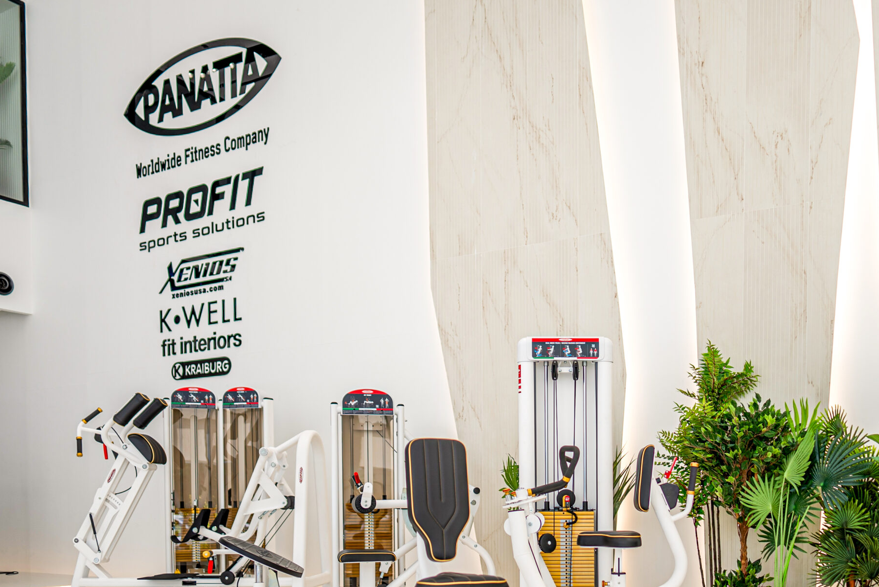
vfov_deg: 38.7
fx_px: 831
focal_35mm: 34
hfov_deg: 54.9
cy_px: 370
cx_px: 566
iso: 40
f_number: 1.4
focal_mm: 24
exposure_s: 1/500
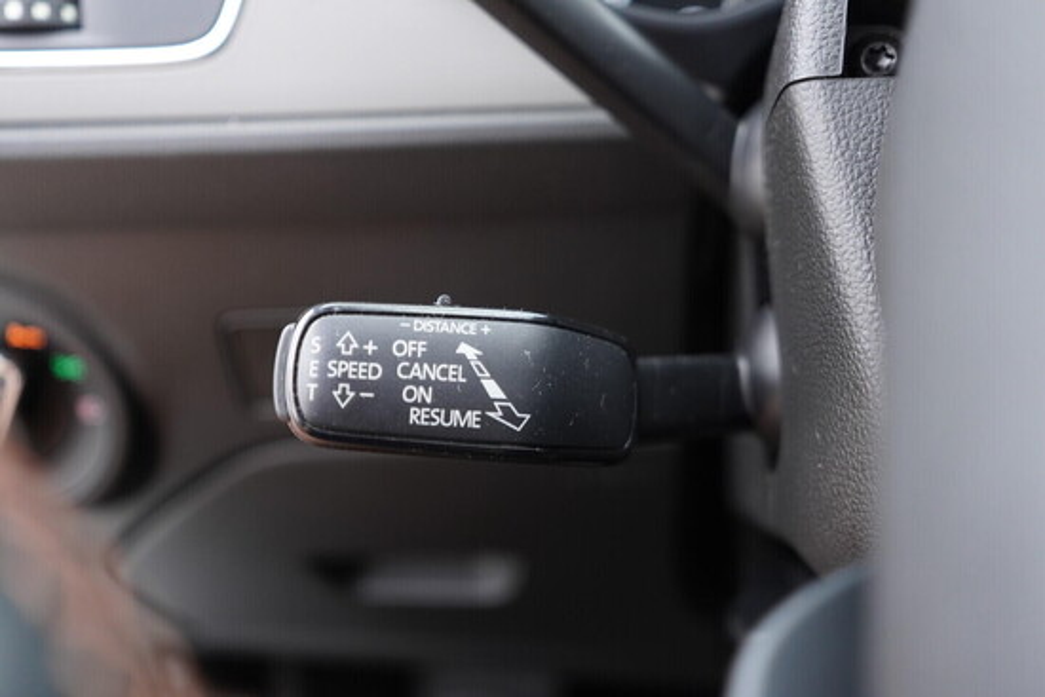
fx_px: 1045
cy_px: 348
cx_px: 522
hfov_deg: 53.1
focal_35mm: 36
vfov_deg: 36.9
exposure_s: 1/40
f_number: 2.8
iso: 640
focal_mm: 24
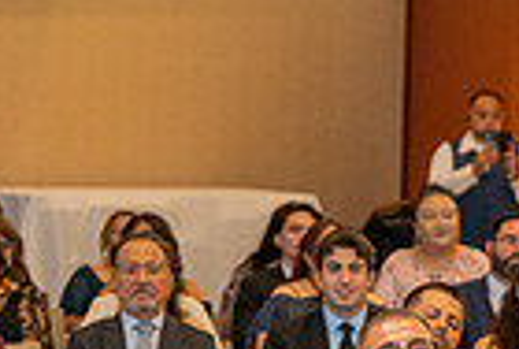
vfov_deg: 4.7
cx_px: 500
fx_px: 4175
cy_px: 618
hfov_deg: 7.1
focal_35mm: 289
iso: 1250
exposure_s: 1/160
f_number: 3.2
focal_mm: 70
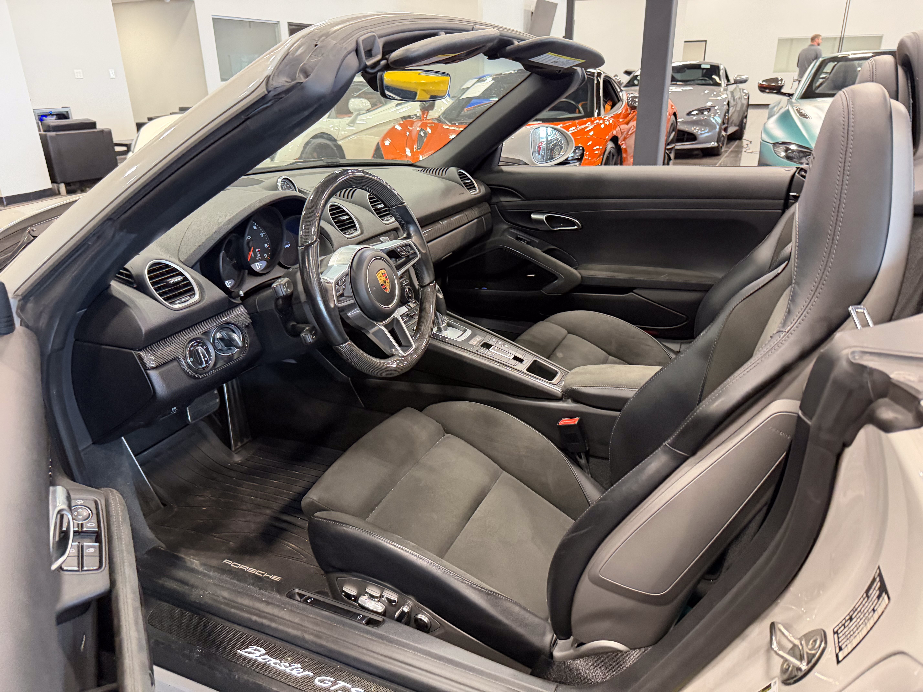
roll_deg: -1.0
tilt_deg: -21.6
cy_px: 346
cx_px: 462
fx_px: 640
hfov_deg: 71.6
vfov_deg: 56.8
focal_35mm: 24
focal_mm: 6.76
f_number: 1.78
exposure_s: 1/60
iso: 500
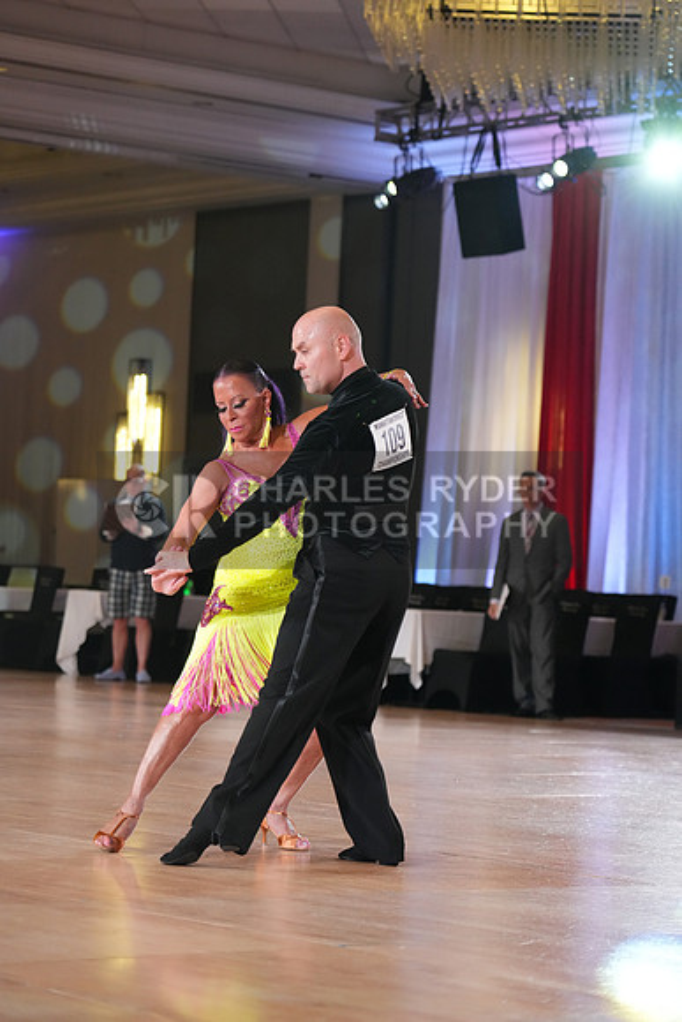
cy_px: 511
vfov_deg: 20.0
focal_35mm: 102
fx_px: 2897
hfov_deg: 13.4
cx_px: 341
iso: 4000
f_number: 4
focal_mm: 102
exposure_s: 1/500
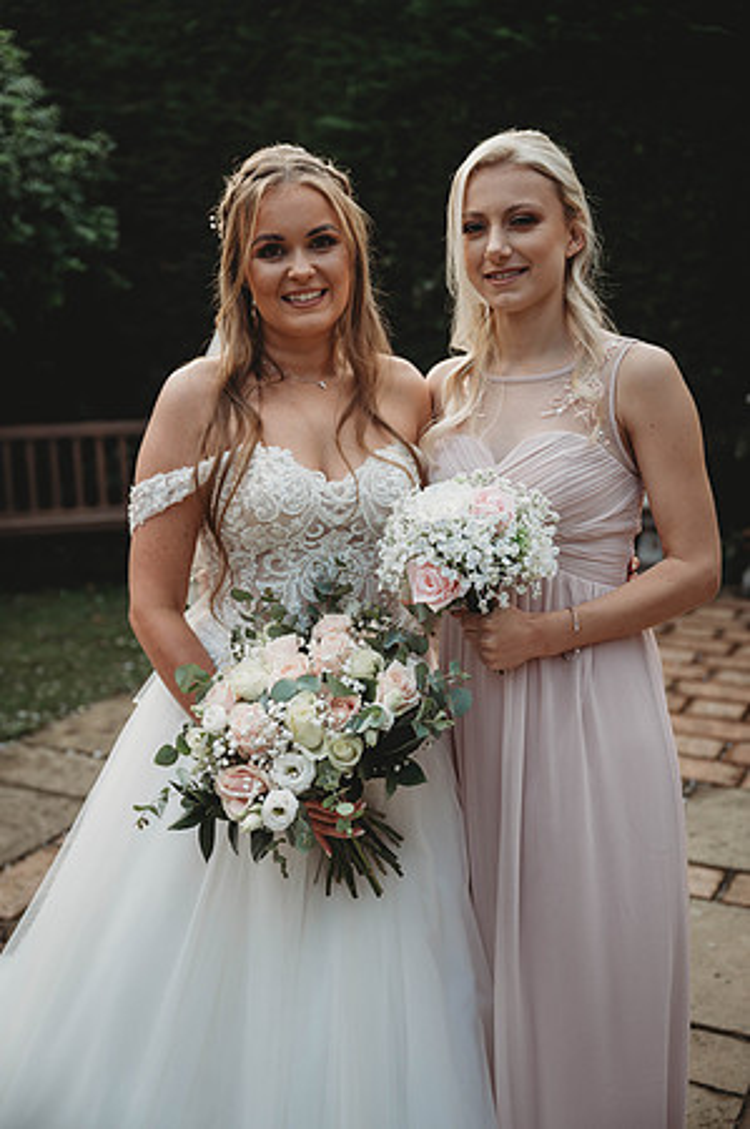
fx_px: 1409
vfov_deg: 43.6
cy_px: 564
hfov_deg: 29.8
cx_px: 375
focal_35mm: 45
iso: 100
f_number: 2.8
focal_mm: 45
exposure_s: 1/640
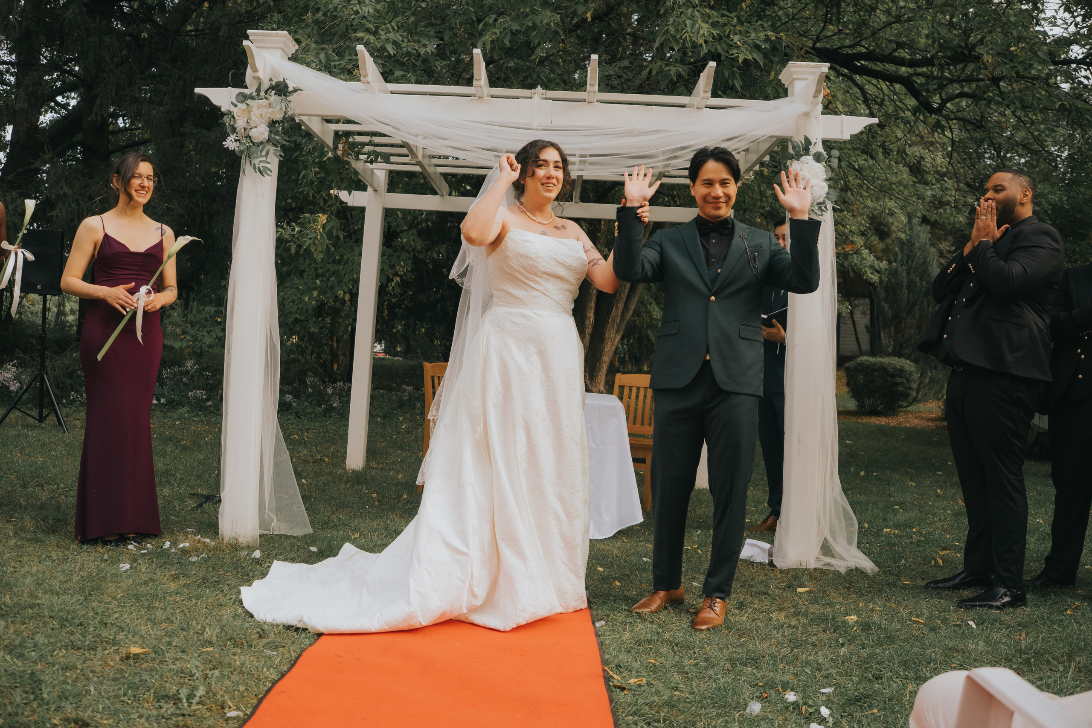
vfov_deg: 44.8
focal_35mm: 29
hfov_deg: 63.4
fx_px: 883
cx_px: 546
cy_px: 364
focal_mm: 14
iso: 200
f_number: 2.8
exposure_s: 1/800
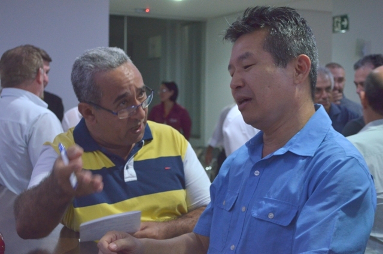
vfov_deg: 22.5
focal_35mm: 60
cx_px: 192
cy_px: 127
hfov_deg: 33.5
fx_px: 637
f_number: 5.3
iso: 1600
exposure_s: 1/30
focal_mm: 40
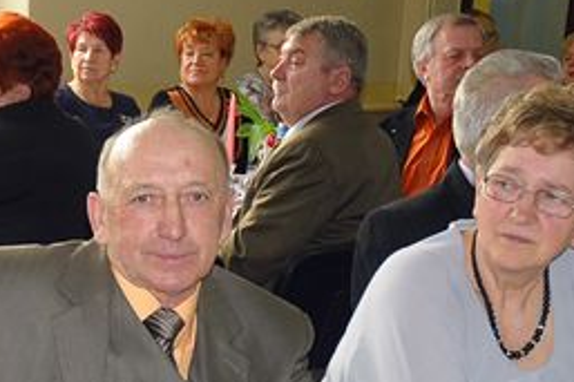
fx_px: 1737
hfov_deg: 18.0
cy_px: 457
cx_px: -69
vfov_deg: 12.3
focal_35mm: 109
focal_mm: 22
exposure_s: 1/60
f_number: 3.5
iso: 500
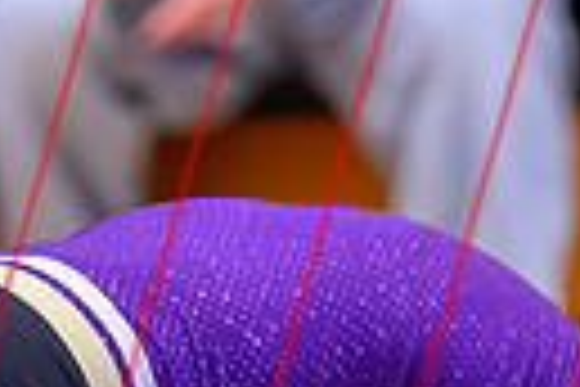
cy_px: 887
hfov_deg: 3.2
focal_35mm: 641
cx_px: -139
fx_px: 10326
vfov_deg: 2.1
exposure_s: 1/640
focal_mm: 125
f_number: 2.8
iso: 10000
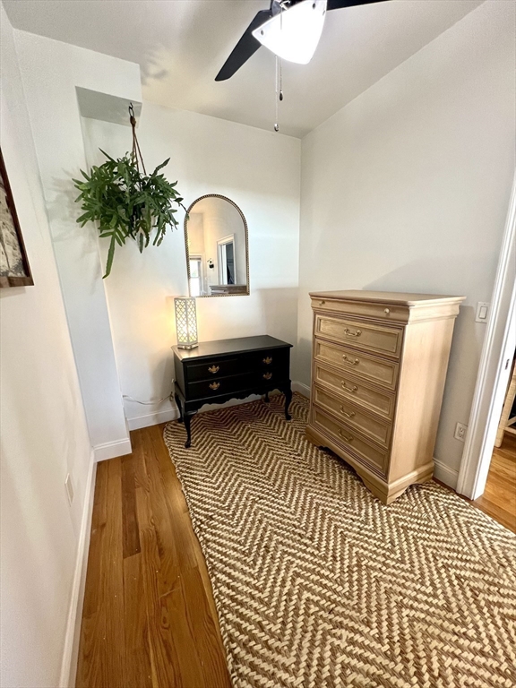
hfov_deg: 89.9
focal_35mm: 13
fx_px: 258
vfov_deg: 106.2
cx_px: 258
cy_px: 344
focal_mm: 1.57
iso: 160
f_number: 1.8
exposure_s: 1/60
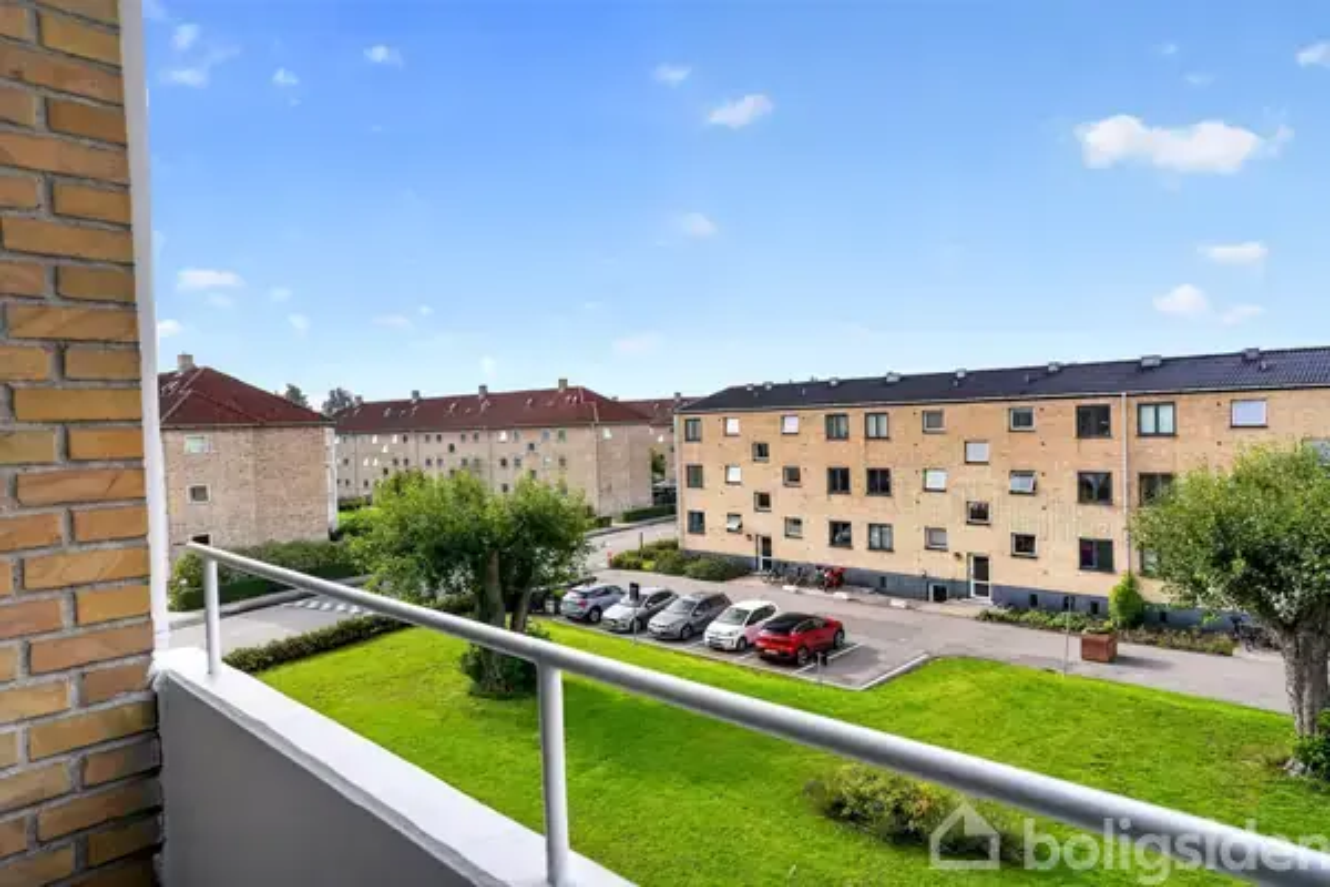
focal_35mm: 21
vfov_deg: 59.5
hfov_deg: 81.2
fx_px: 776
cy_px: 444
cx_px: 665
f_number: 8
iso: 400
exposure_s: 1/250
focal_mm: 21
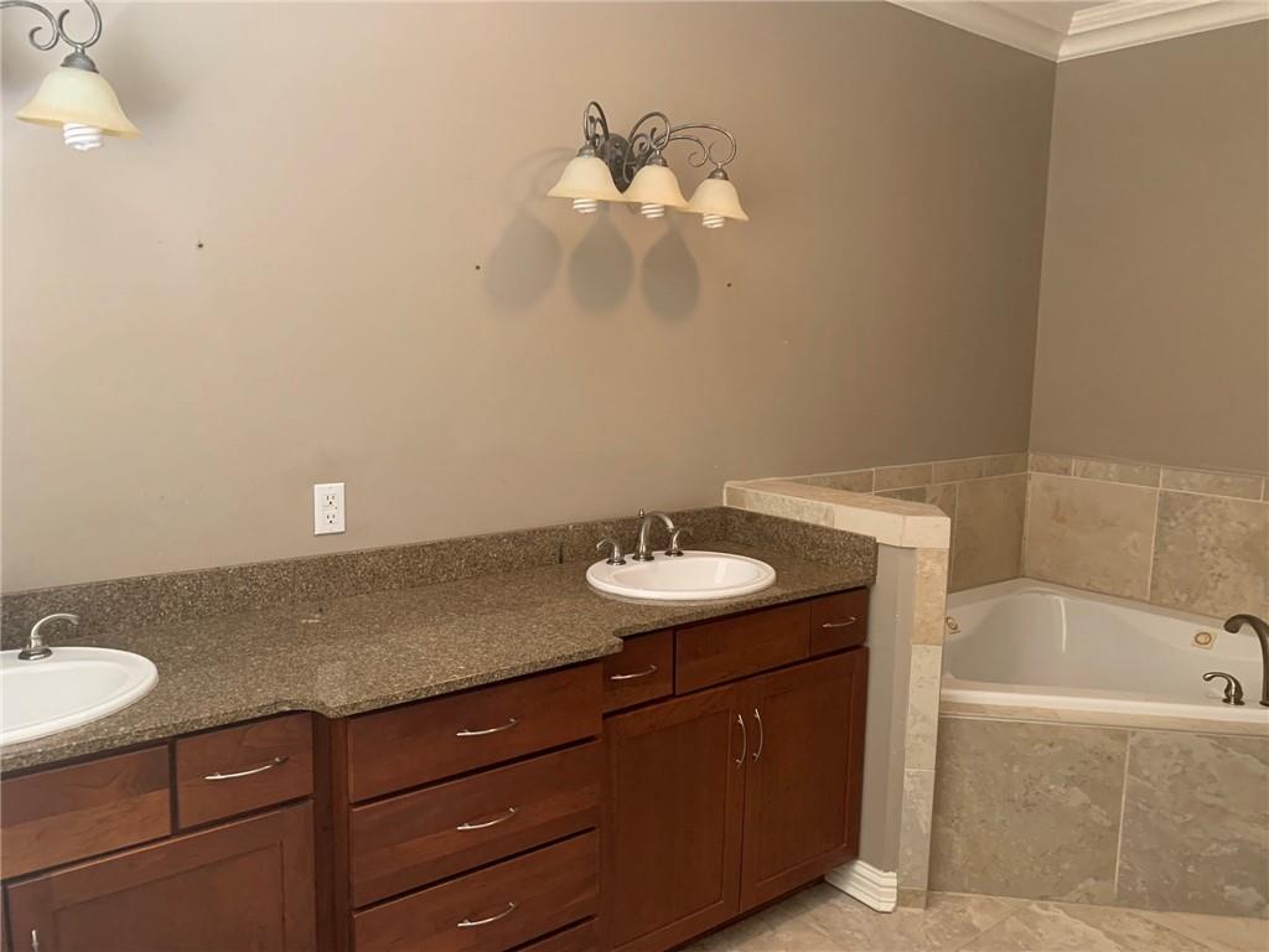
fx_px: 953
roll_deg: -1.8
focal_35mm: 26
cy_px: 476
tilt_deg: -6.2
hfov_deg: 67.3
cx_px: 634
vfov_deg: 53.1
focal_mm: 4.25
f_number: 1.8
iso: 250
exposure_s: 1/40
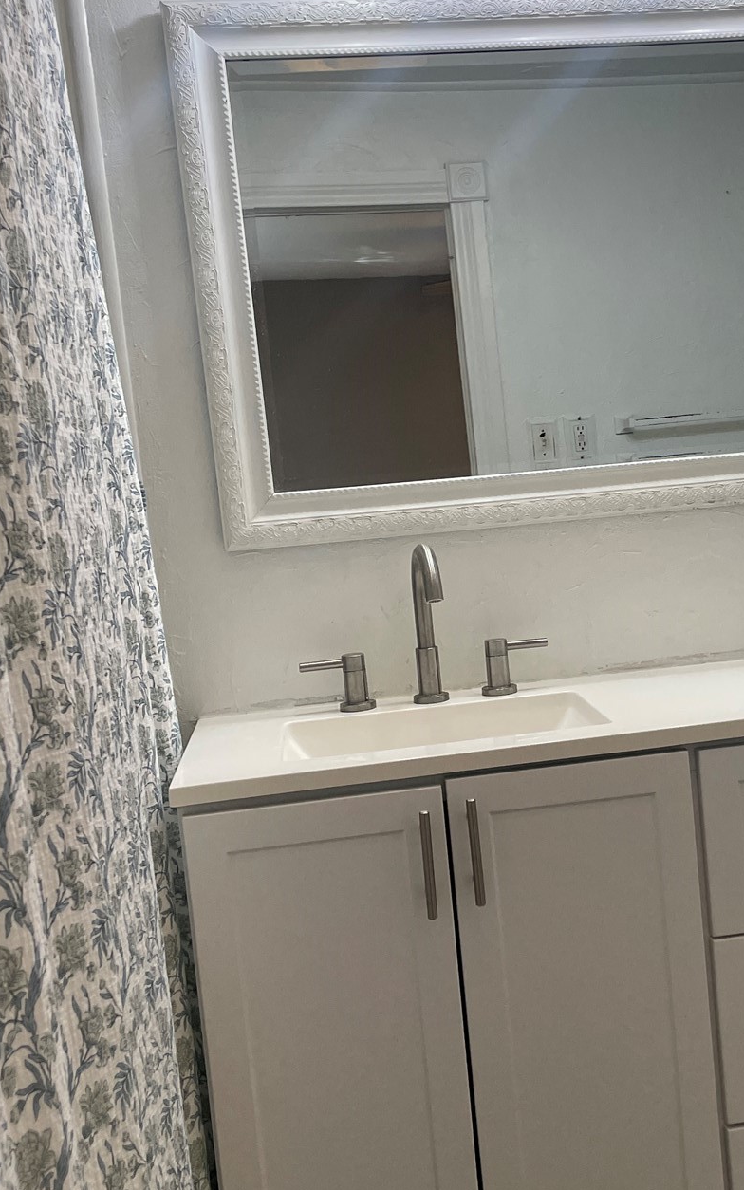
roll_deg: +4.8
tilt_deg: -6.0
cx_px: 572
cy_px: 617
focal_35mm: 45
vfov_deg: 44.4
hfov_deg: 28.1
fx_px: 1460
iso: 80
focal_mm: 4.2
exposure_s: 1/120
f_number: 1.6
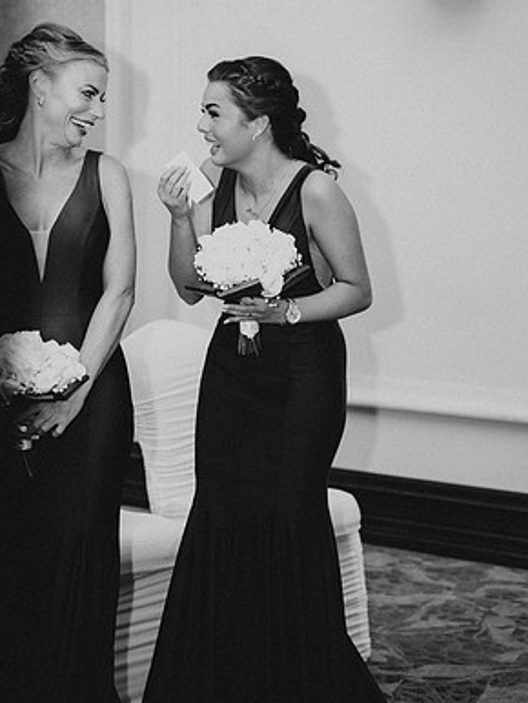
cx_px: 260
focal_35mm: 84
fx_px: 1706
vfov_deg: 23.3
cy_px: 317
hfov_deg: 17.6
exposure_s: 1/250
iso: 2000
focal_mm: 75
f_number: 3.2
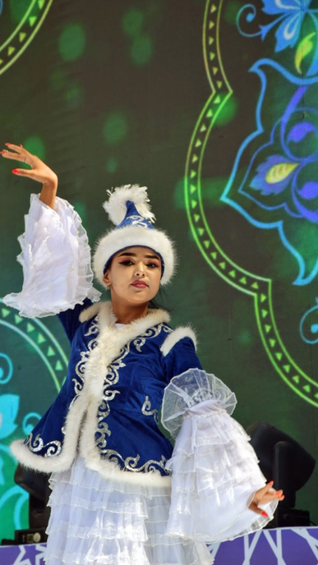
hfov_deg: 7.3
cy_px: 282
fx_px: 2481
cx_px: 136
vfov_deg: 13.0
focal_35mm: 166
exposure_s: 1/250
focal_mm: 105
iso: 250
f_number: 7.1
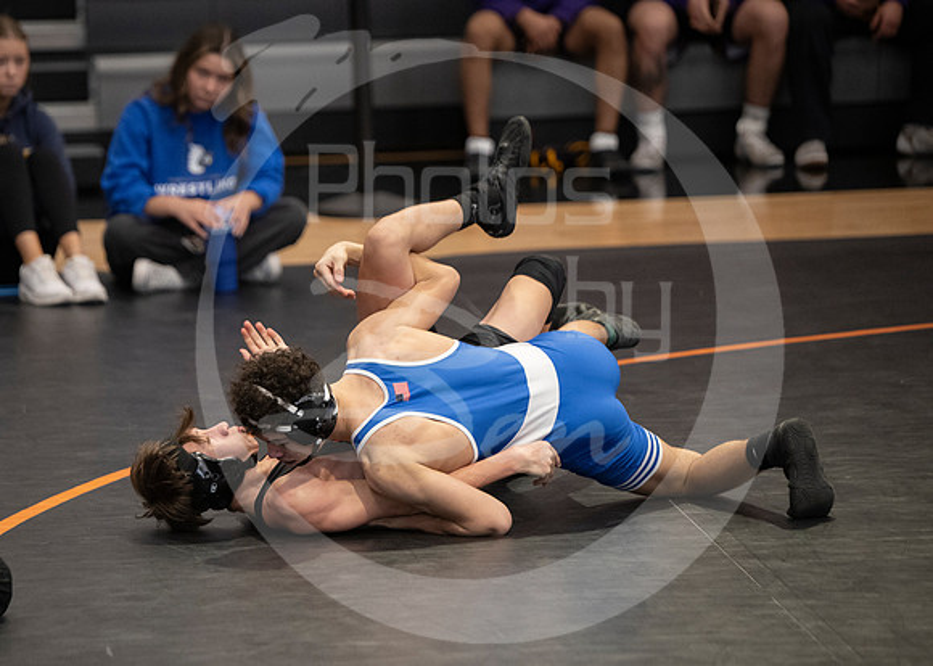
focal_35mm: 217
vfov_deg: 6.6
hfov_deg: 9.3
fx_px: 5748
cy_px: 393
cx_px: 306
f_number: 2.8
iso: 3200
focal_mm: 165
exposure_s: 1/1000
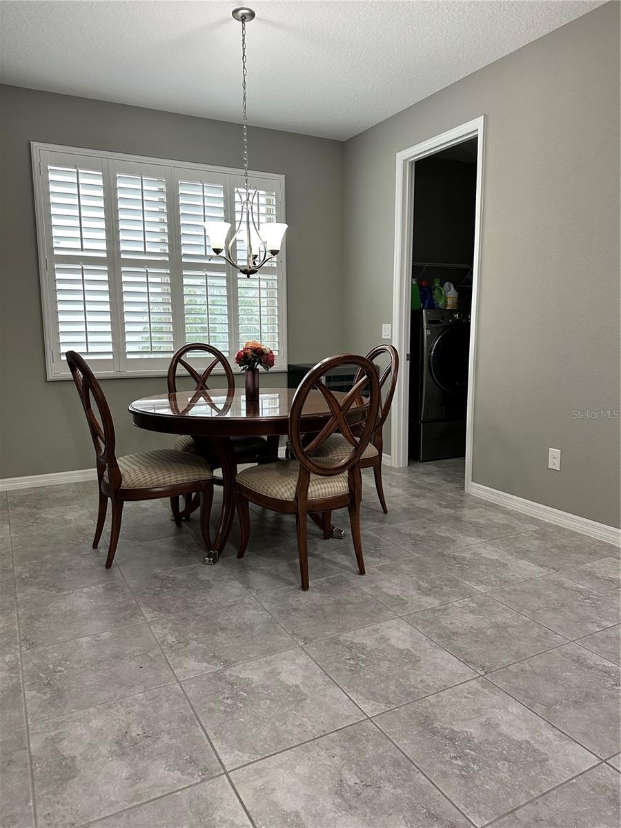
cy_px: 414
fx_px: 574
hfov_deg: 56.8
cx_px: 310
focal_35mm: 24
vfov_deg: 71.6
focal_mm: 6.86
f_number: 1.78
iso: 250
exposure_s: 1/94
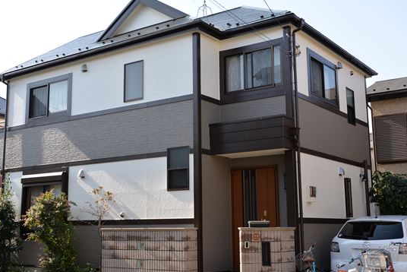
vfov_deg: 28.7
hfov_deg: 41.9
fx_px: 532
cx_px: 188
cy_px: 135
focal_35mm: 47
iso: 100
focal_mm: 36
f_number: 6.3
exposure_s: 1/200
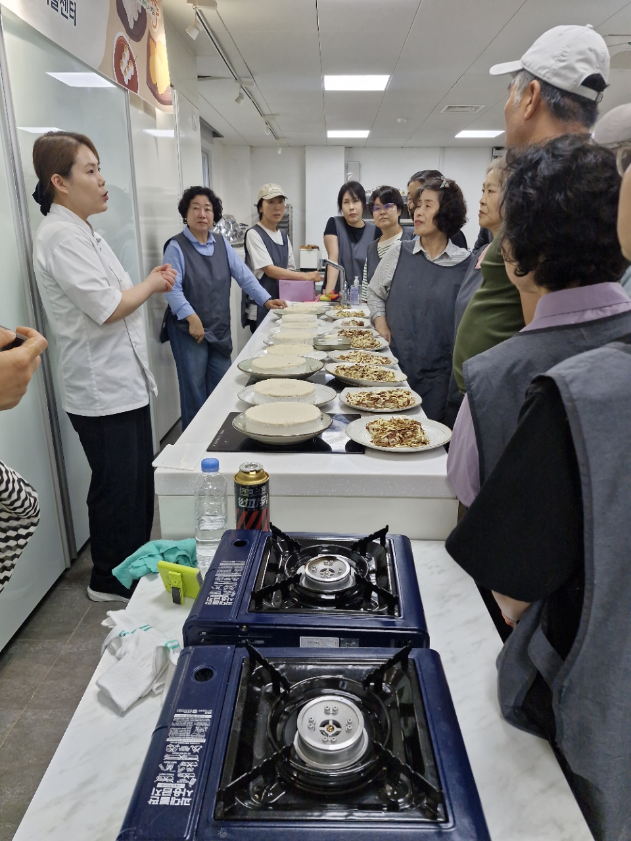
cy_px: 420
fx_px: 559
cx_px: 316
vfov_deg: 73.9
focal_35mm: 23
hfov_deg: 58.9
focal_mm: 5.54
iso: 80
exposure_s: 1/120
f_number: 1.8
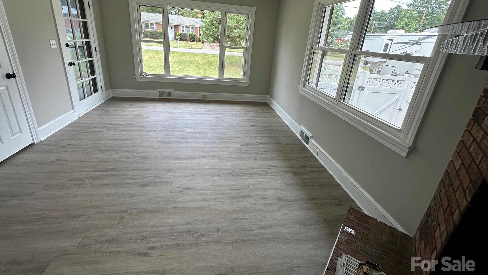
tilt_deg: -19.2
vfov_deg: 66.5
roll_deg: -4.6
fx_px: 207
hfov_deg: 99.3
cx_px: 238
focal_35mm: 16
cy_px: 111
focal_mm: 2.22
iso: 50
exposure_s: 1/120
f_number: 2.2
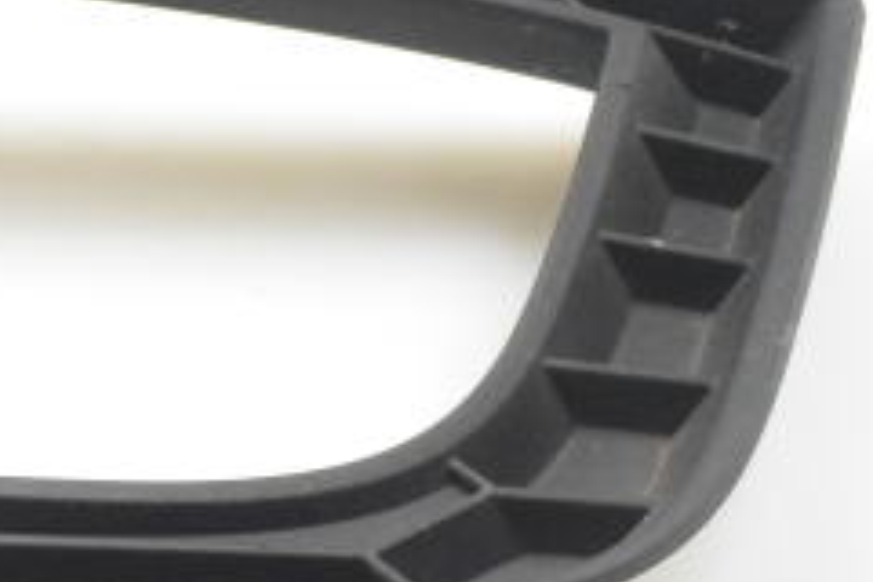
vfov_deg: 10.7
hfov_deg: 13.9
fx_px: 3104
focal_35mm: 128
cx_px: -782
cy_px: 451
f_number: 6.3
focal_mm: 20
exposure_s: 1/250
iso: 2500
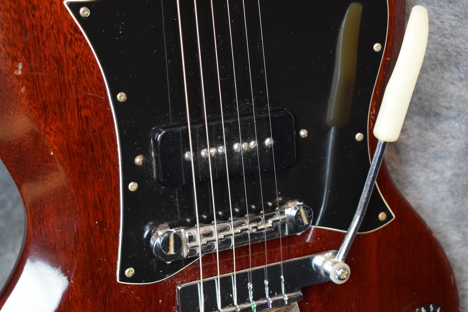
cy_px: 156
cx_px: 234
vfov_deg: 18.9
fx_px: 936
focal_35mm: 72
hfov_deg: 28.1
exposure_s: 1/20
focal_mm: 48
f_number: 5.3
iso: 3200
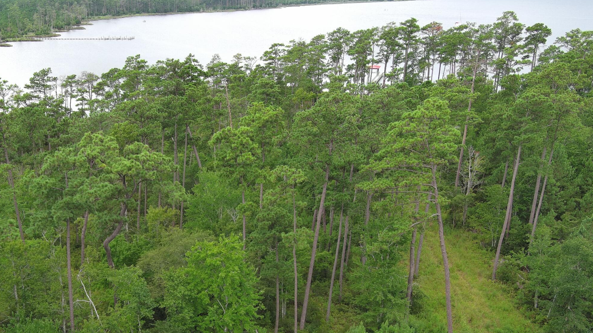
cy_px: 276
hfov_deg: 43.4
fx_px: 723
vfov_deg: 25.4
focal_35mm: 46
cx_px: 163
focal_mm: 10.57
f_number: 2.8
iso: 100
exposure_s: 1/279
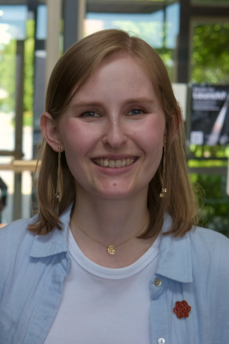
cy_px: 172
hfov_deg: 25.5
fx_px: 506
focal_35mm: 53
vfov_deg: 37.5
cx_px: 114
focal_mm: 35
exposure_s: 1/200
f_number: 5
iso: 320
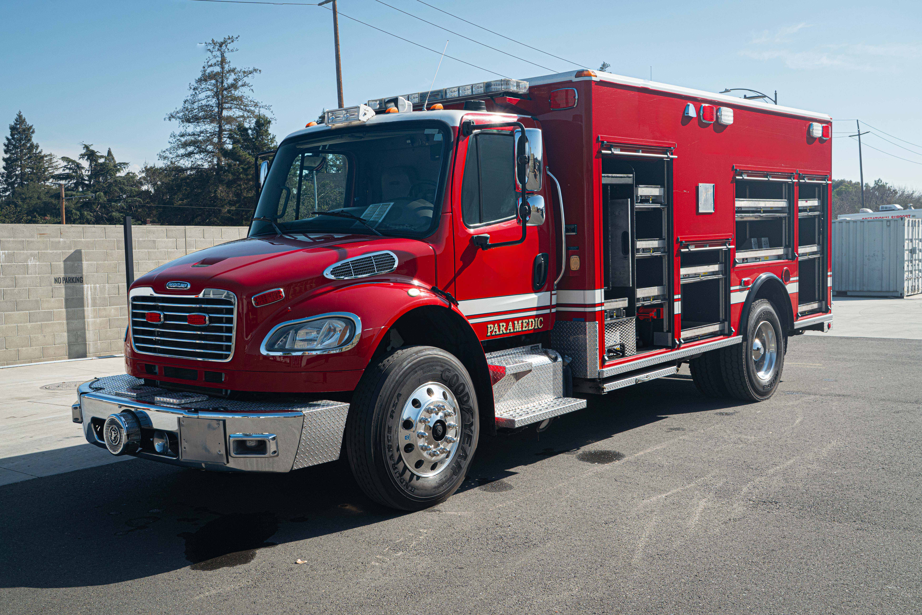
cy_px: 308
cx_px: 461
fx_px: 896
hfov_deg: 54.4
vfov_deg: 37.9
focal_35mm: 35
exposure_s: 1/200
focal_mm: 35
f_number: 10
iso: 500
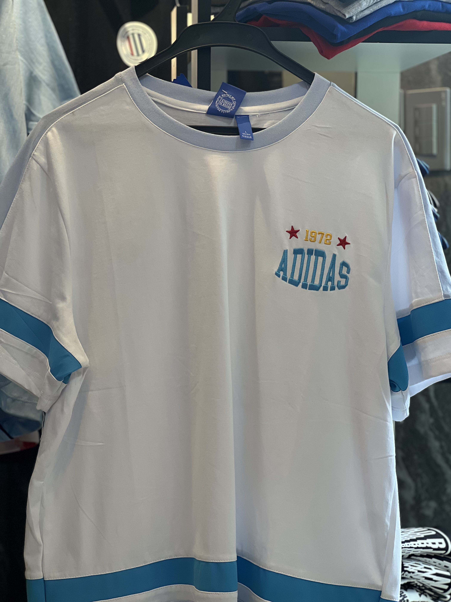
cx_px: 226
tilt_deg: +0.0
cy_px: 301
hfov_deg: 19.1
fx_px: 1338
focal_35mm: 77
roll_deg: -0.3
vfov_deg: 25.3
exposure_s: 1/120
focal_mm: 9
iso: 100
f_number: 2.8
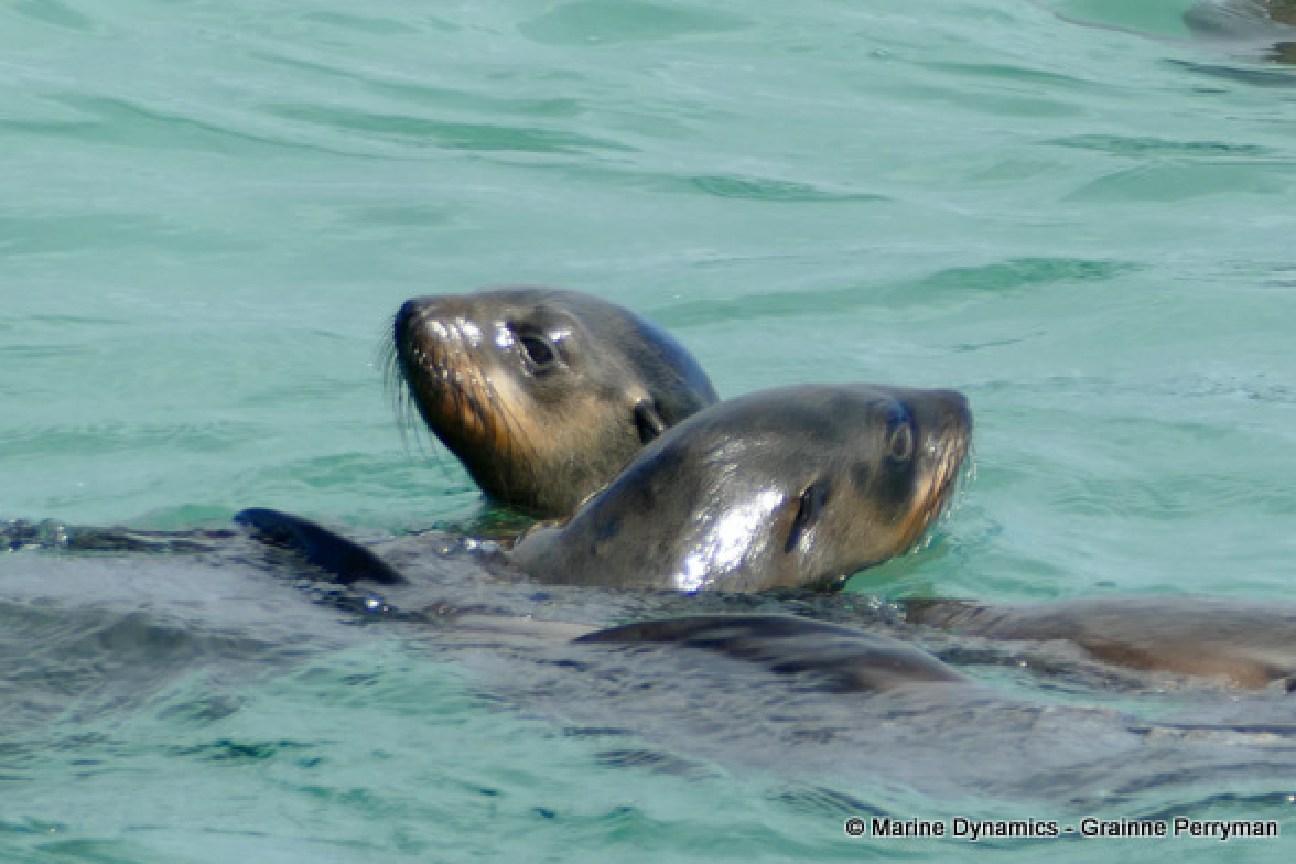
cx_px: 652
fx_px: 16847
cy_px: 430
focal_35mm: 468
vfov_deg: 2.9
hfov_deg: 4.4
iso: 125
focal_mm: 146
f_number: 4
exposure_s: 1/800
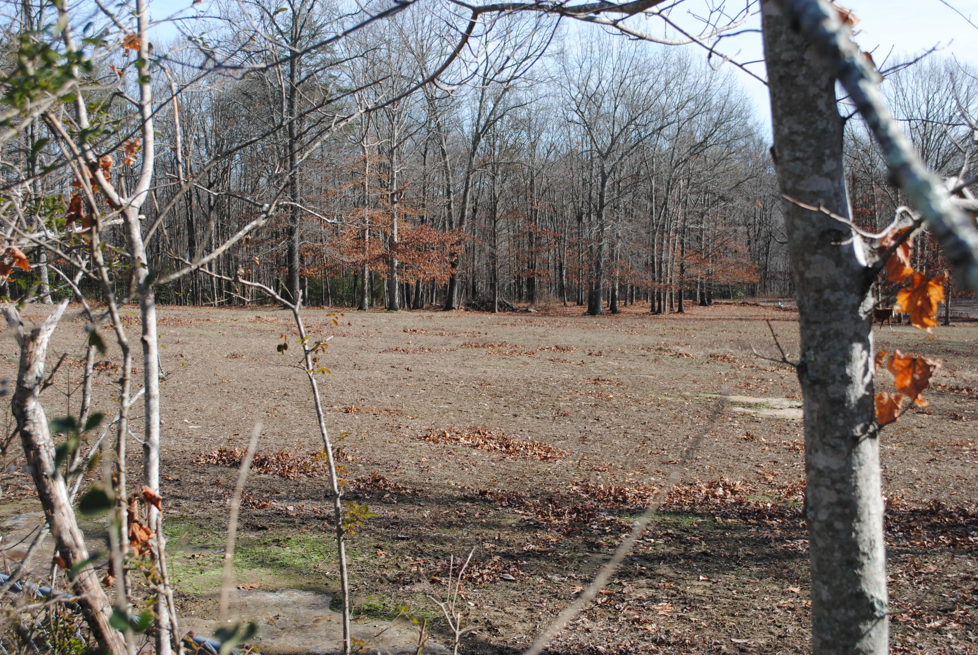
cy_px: 328
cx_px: 489
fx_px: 1183
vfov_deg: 30.9
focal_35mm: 44
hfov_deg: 44.9
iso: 100
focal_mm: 29
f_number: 7.1
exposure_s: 1/200
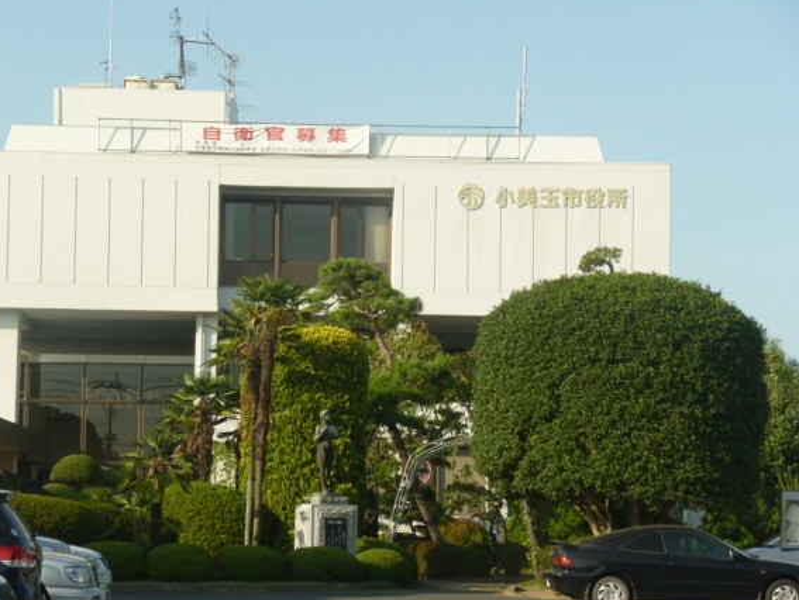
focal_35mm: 97
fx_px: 2240
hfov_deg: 20.2
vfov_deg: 15.3
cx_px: 349
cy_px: 299
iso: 200
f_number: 5.1
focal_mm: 15.4
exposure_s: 1/500
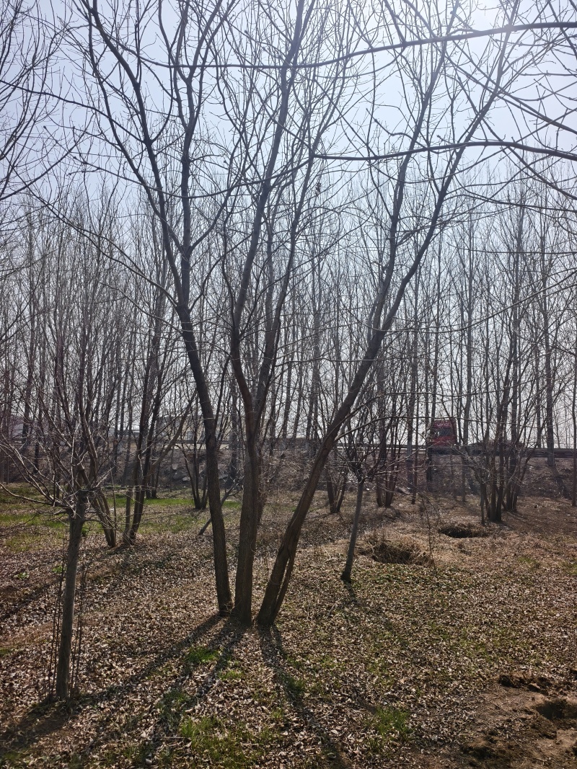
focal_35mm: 23
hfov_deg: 58.9
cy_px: 384
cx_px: 288
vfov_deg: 73.9
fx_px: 511
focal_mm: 5.6
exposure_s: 1/7634
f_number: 1.57
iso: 72
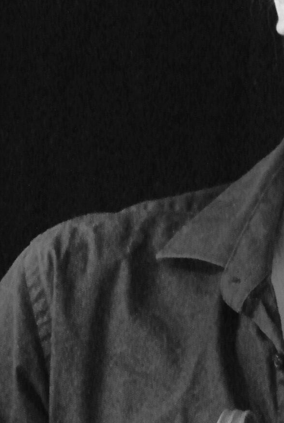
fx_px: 2795
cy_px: 258
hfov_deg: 5.8
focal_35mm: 237
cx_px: 302
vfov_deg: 8.7
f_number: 3.8
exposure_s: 1/125
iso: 6400
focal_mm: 30
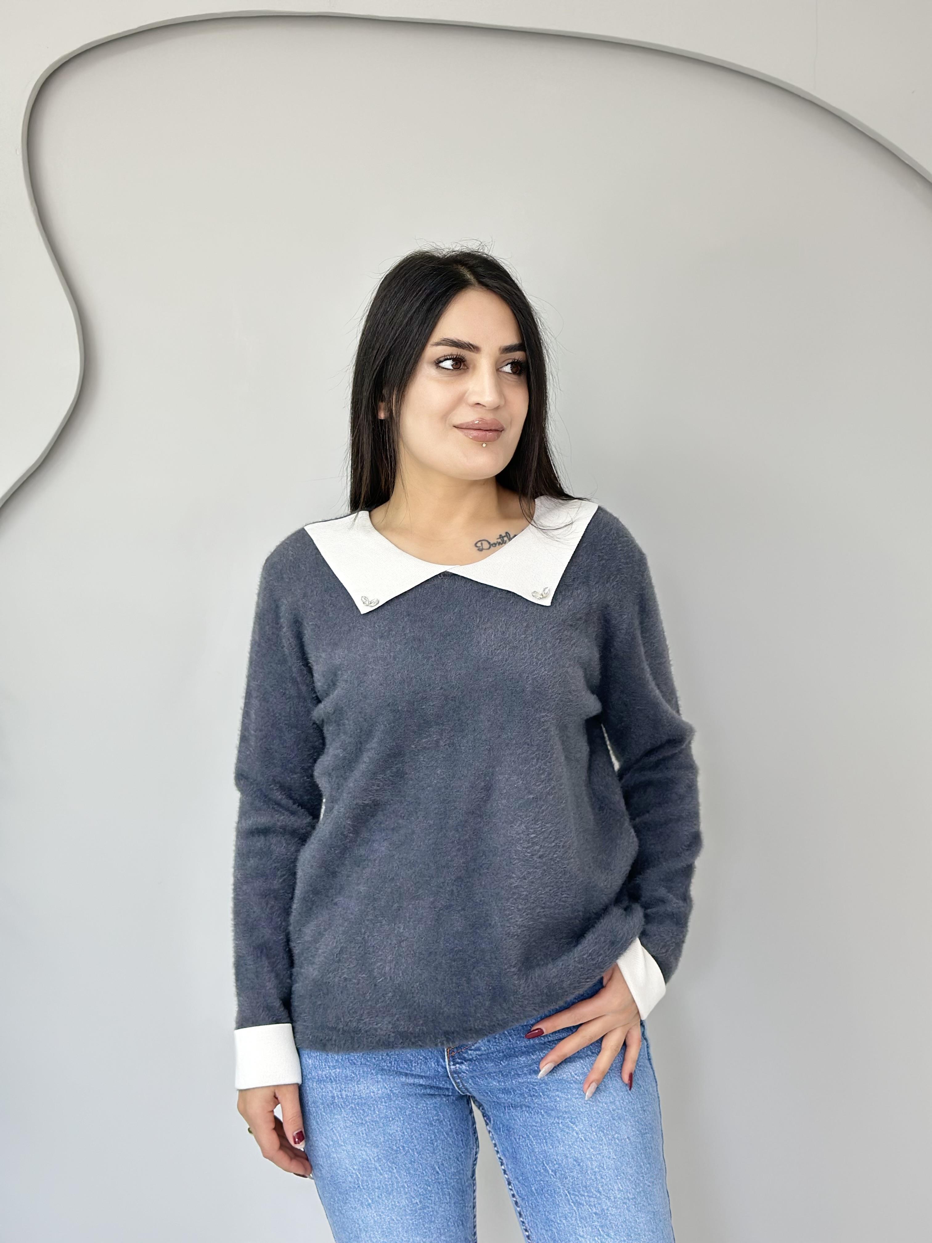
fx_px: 1723
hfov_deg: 30.3
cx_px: 466
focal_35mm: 48
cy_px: 622
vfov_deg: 39.7
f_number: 1.78
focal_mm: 6.86
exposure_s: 1/100
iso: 100
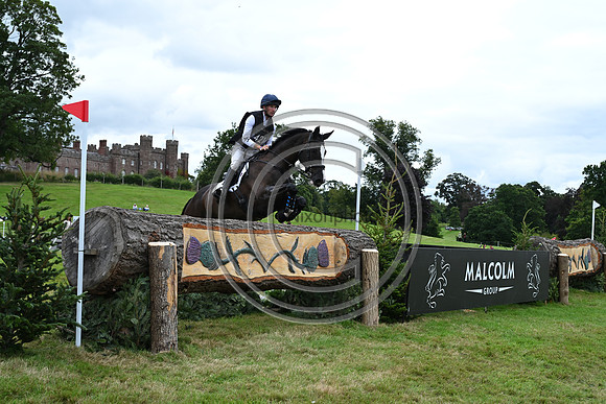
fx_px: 842
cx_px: 303
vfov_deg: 27.0
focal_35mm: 50
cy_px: 202
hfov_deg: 39.6
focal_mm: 50
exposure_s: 1/1250
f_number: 5.6
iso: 720
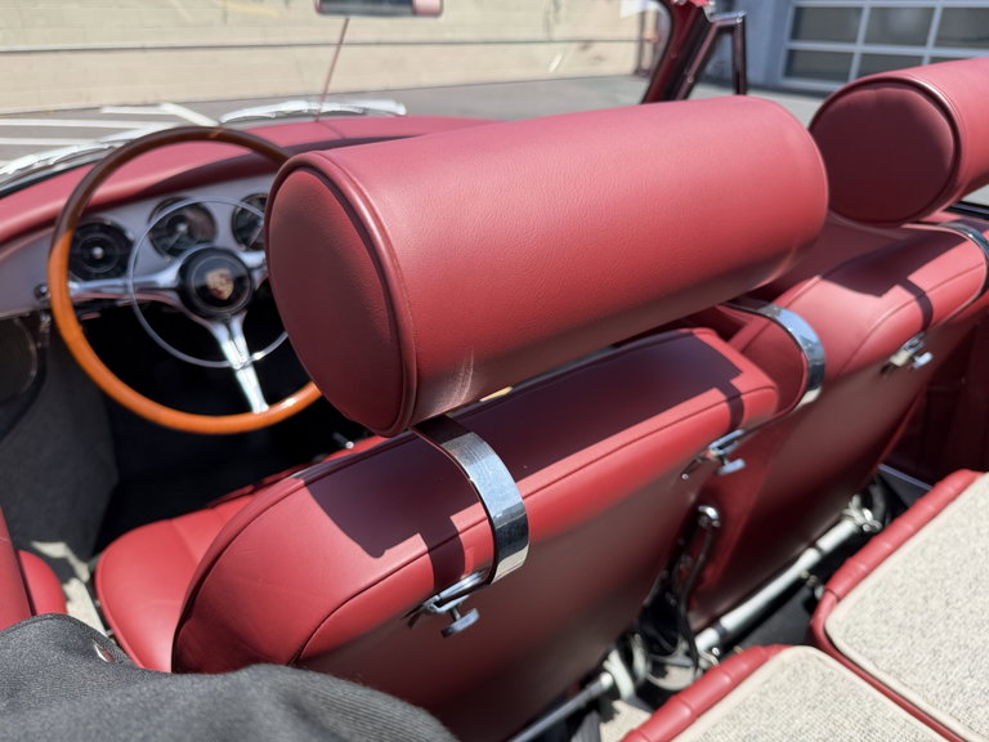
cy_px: 371
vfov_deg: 56.8
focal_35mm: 24
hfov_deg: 71.6
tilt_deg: -26.3
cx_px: 494
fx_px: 686
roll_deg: -1.0
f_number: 1.78
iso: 80
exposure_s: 1/1585
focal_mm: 6.76
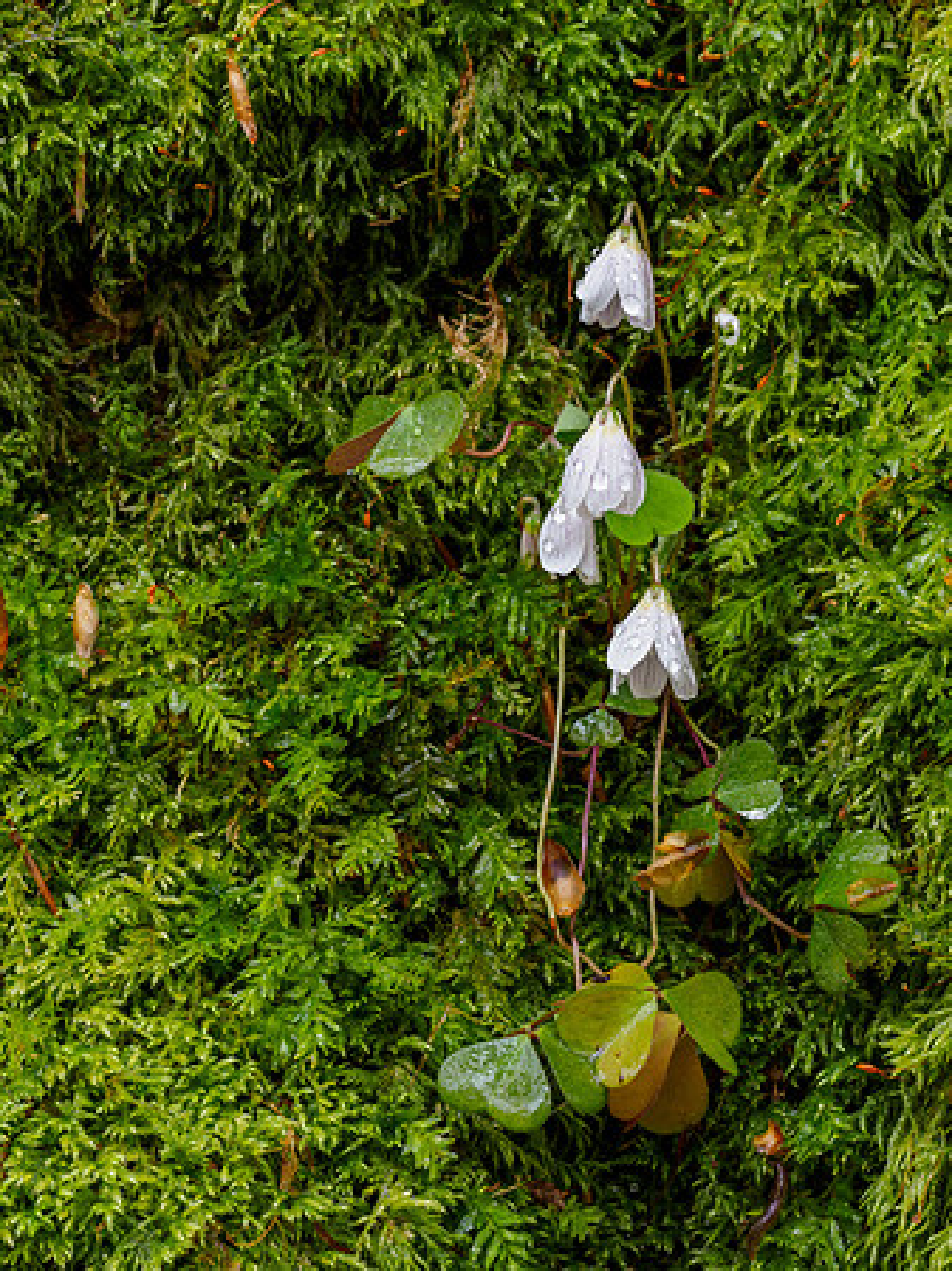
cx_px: 362
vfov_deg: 12.4
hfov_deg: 9.3
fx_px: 5873
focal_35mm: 160
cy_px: 636
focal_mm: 60
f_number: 7.1
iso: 200
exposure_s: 1/6
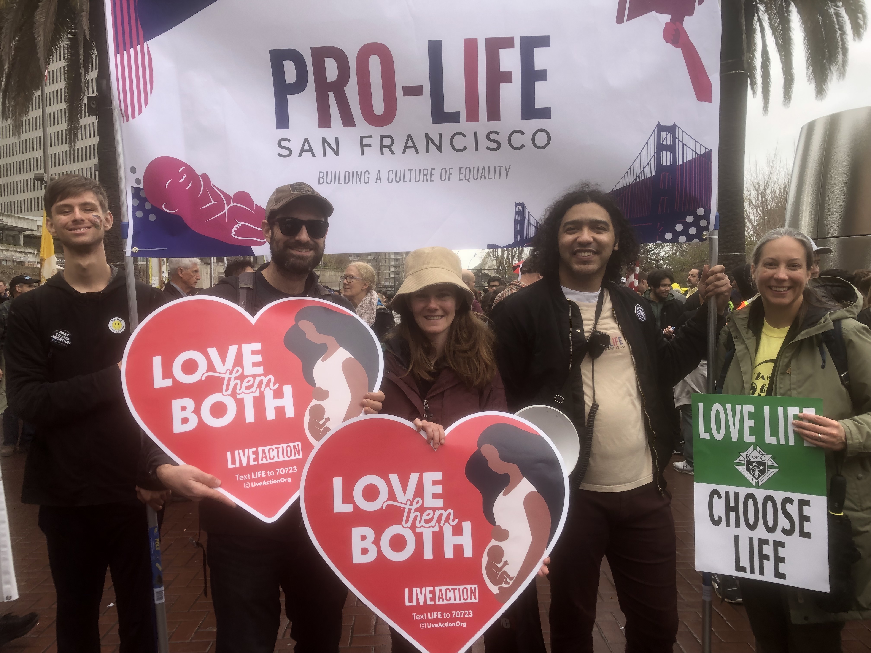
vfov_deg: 49.7
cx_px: 436
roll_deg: -0.2
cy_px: 326
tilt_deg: -1.8
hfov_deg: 63.4
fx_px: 705
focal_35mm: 28
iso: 20
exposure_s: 1/131
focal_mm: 3.99
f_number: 1.8
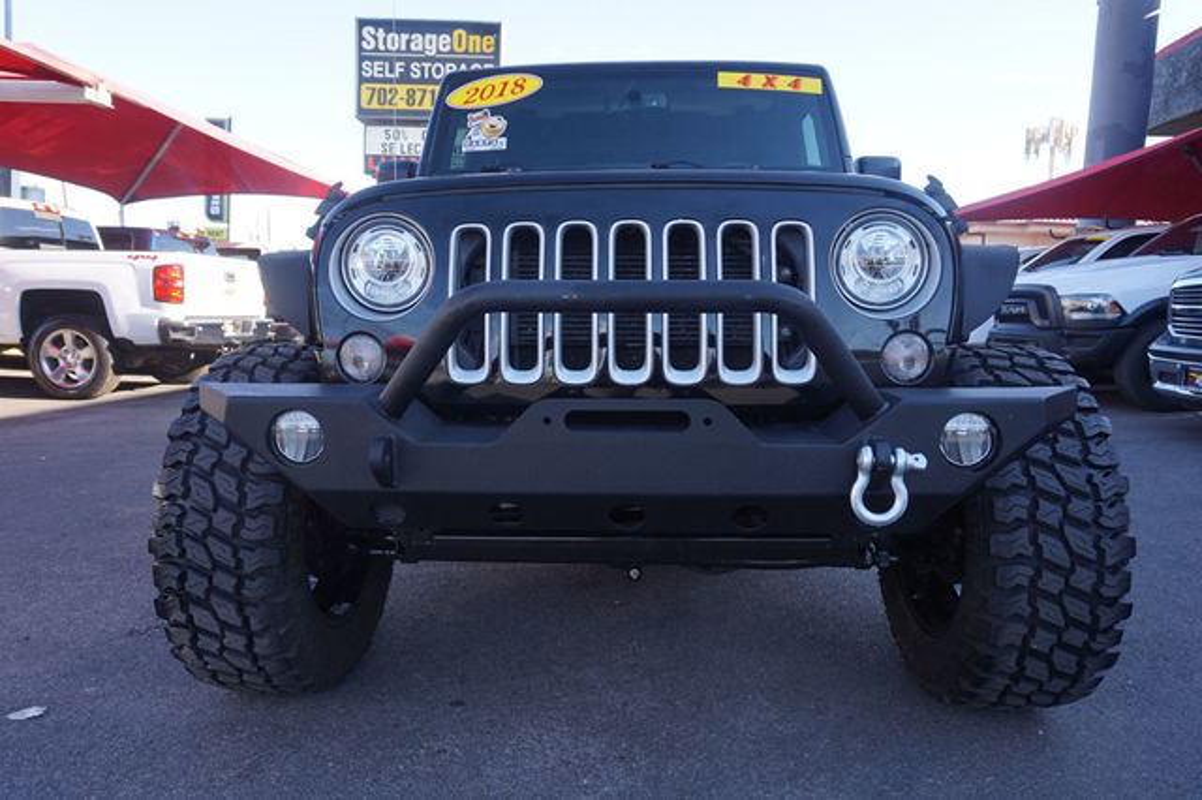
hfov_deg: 73.8
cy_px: 400
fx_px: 801
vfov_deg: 53.1
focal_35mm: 24
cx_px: 601
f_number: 5.6
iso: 100
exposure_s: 1/80
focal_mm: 16
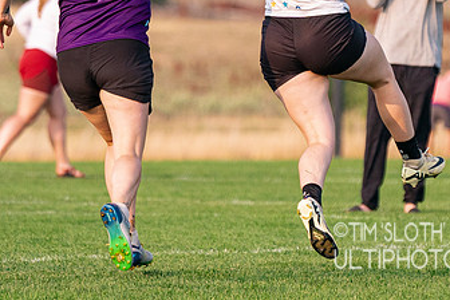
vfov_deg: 2.2
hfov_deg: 3.3
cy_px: -12
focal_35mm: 628
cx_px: 401
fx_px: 7849
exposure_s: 1/2500
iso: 640
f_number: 4
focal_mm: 200
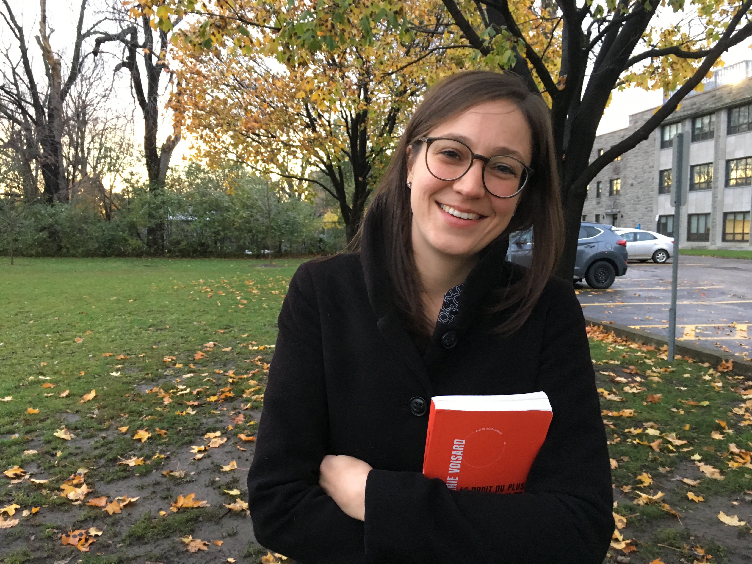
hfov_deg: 61.7
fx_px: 630
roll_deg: +0.4
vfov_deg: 48.2
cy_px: 282
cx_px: 376
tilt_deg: -4.4
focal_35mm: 29
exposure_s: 1/30
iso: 160
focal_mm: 4.15
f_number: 2.2
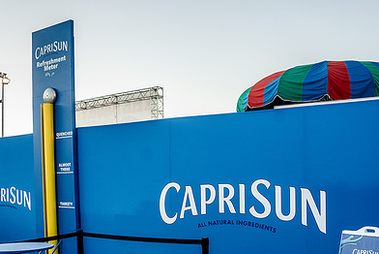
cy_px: 169
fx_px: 379
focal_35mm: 36
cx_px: 194
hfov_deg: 53.1
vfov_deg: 36.6
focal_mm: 24
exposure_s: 1/200
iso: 320
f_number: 4
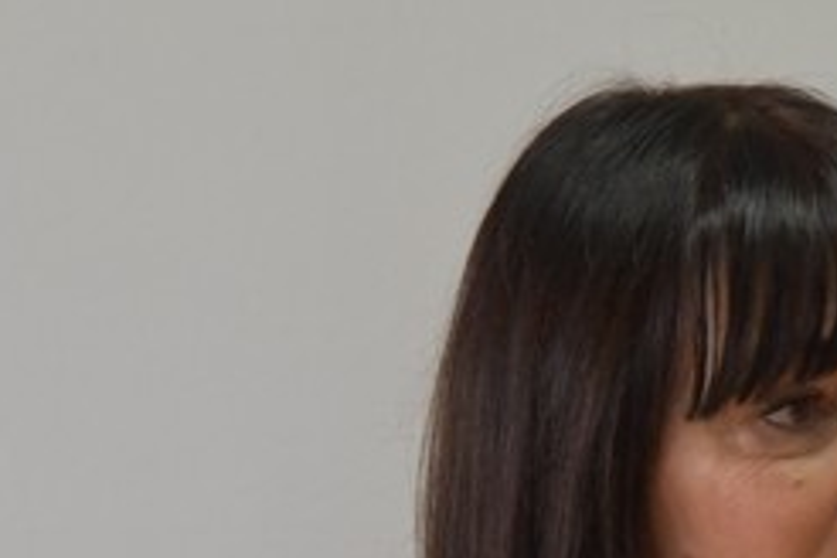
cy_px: 811
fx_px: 8509
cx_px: 868
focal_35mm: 366
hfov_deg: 5.6
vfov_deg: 3.7
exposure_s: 1/160
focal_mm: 110
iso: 5000
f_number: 6.3
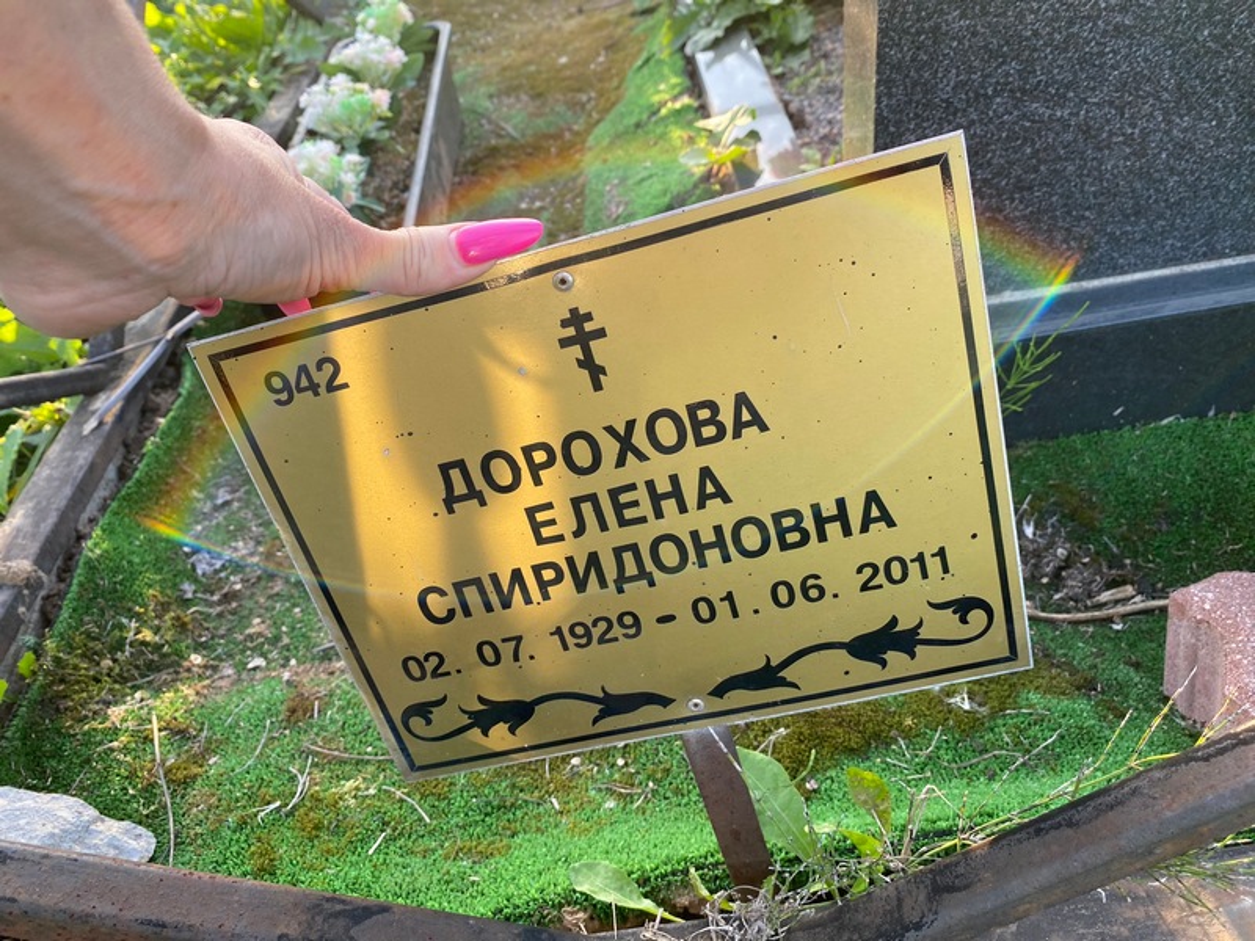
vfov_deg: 53.1
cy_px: 470
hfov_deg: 67.3
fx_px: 943
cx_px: 628
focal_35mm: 26
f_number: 1.8
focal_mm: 4.25
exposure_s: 1/121
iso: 50
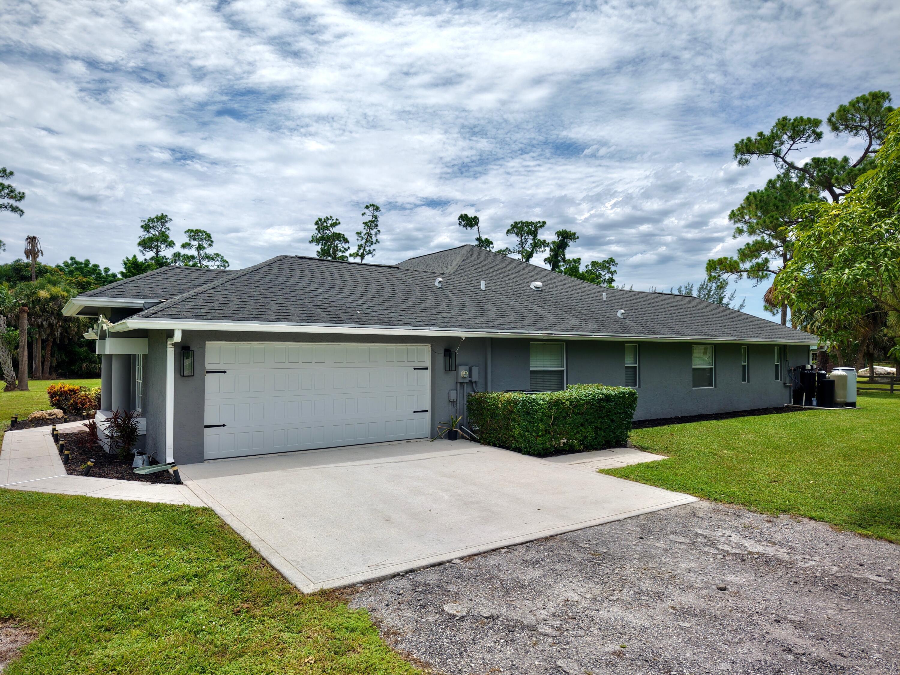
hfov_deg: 71.6
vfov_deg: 56.8
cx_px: 450
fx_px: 624
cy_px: 338
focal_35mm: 24
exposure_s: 1/6400
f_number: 1.8
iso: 180
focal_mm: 8.67
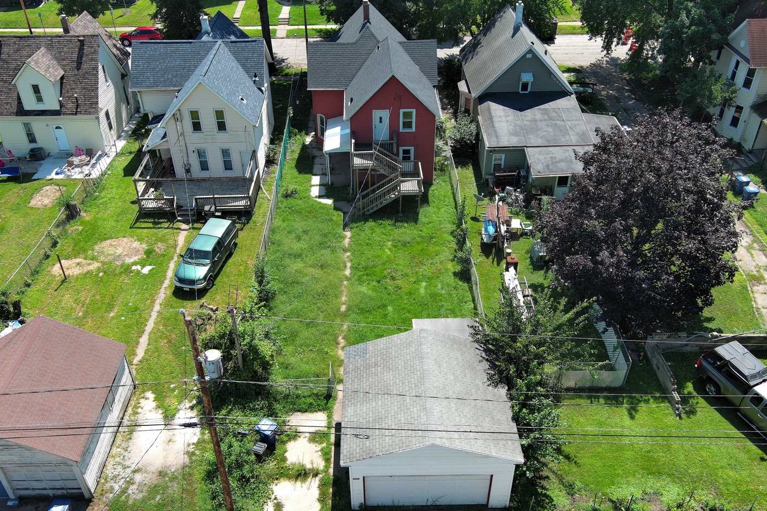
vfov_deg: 39.9
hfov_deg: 57.2
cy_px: 268
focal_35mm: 33
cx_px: 378
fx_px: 703
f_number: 2.8
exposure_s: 1/726
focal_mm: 10.57
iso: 100
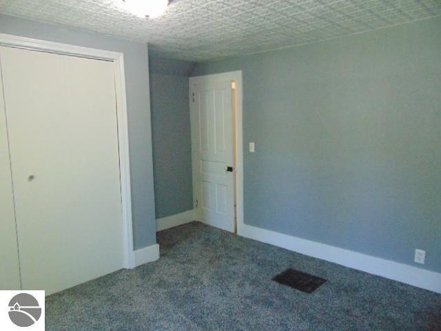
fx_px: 318
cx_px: 220
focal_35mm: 25
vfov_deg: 54.9
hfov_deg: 69.4
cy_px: 166
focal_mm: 4.5
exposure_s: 1/80
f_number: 3
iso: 500
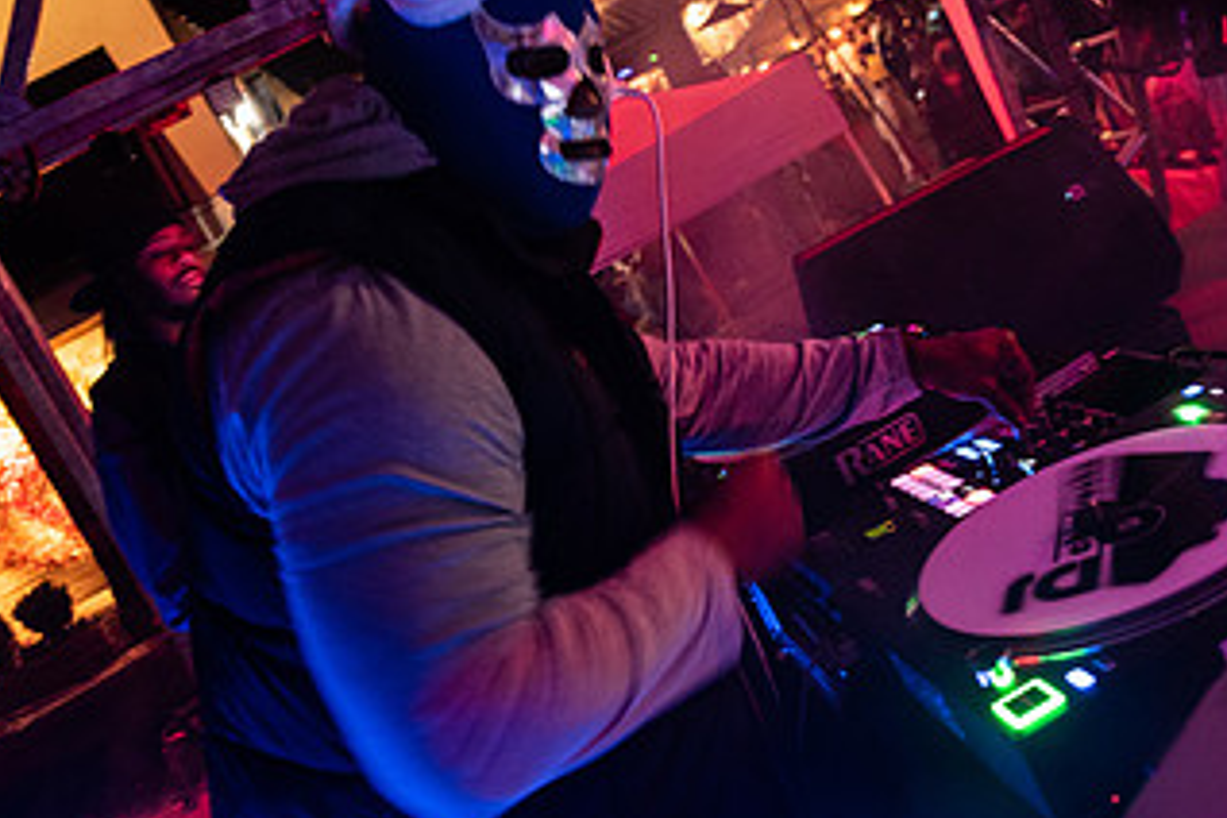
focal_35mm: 42
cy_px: 357
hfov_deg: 46.4
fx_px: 1431
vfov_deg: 31.9
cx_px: 602
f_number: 3.5
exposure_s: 1/25
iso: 2000
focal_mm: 23
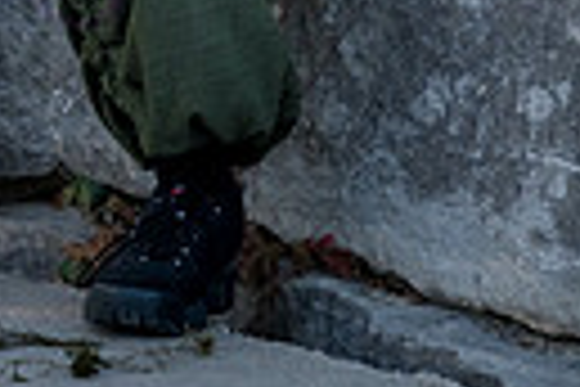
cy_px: -562
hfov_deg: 5.9
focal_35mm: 350
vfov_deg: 3.9
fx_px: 5638
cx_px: 306
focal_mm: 100
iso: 400
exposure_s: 1/640
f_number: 5.6
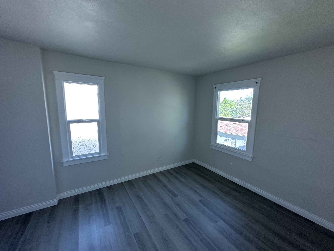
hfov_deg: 102.1
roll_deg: -0.7
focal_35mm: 14
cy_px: 126
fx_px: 135
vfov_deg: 85.7
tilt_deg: -6.0
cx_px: 167
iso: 160
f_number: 2.2
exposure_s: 1/120
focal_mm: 2.22
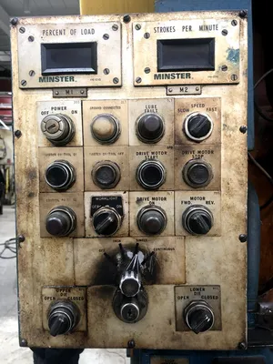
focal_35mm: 28
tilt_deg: -3.0
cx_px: 136
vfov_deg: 63.4
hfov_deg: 49.7
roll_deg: -1.7
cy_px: 182
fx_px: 294
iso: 40
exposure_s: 1/20
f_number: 1.8
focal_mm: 4
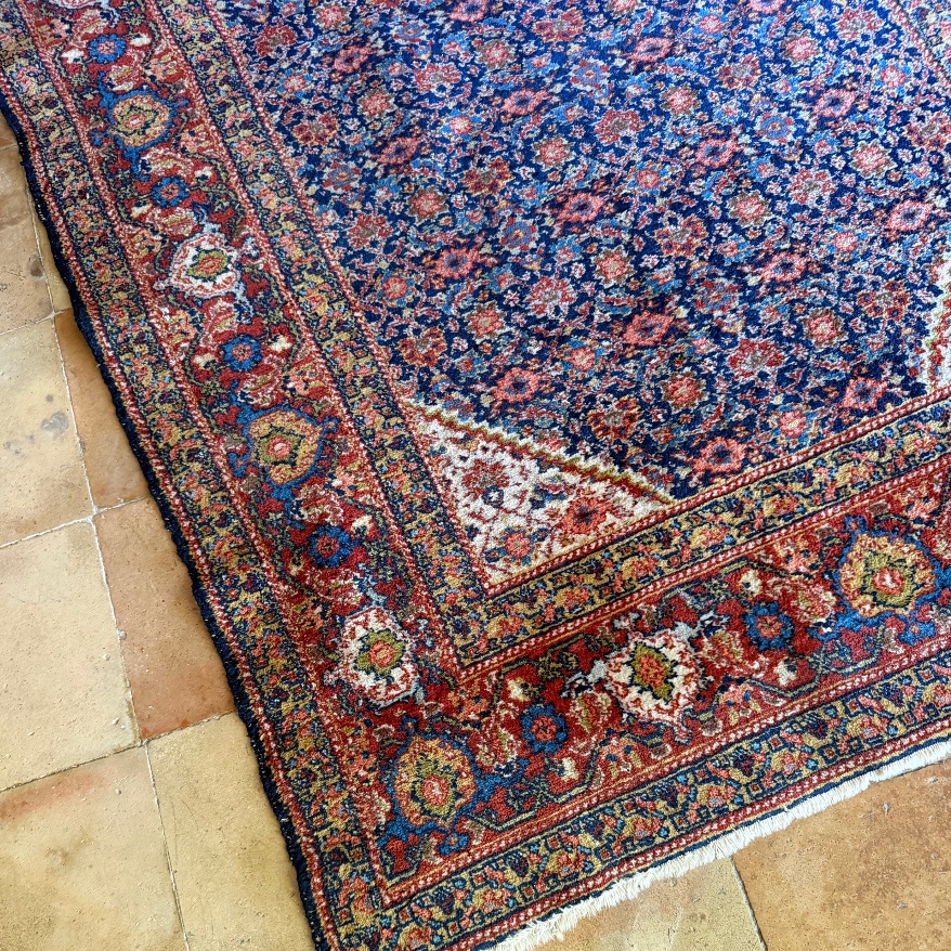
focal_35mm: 29
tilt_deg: -75.2
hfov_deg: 55.6
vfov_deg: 55.3
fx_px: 901
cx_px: 468
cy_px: 555
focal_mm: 6.76
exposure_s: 1/60
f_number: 1.78
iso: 400
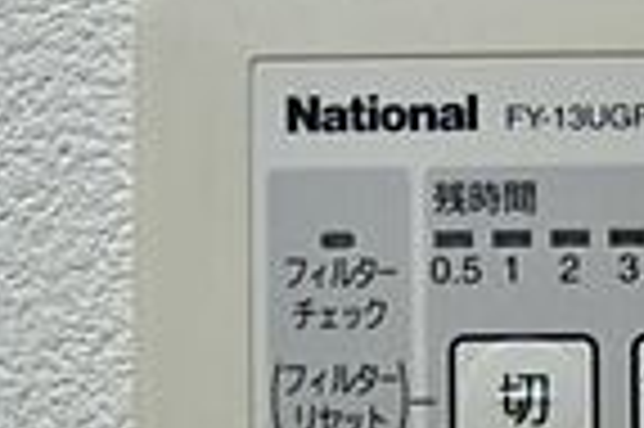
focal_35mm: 134
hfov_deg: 15.1
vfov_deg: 10.1
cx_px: 594
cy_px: 423
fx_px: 2394
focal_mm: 20
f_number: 4.5
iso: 250
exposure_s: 1/40
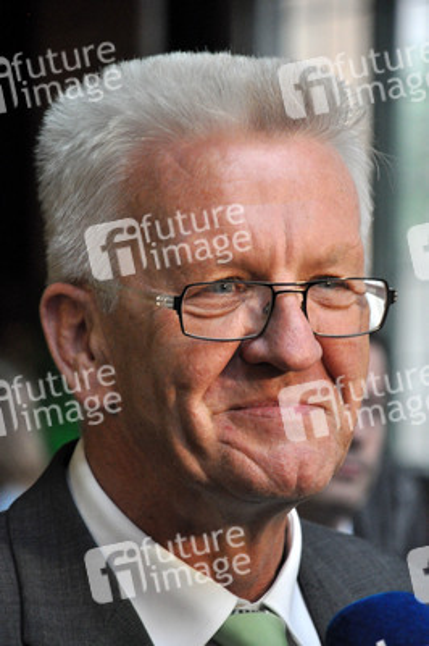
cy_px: 323
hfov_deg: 6.8
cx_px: 214
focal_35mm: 202
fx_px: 3626
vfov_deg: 10.2
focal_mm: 135
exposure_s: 1/60
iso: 2500
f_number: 5.6
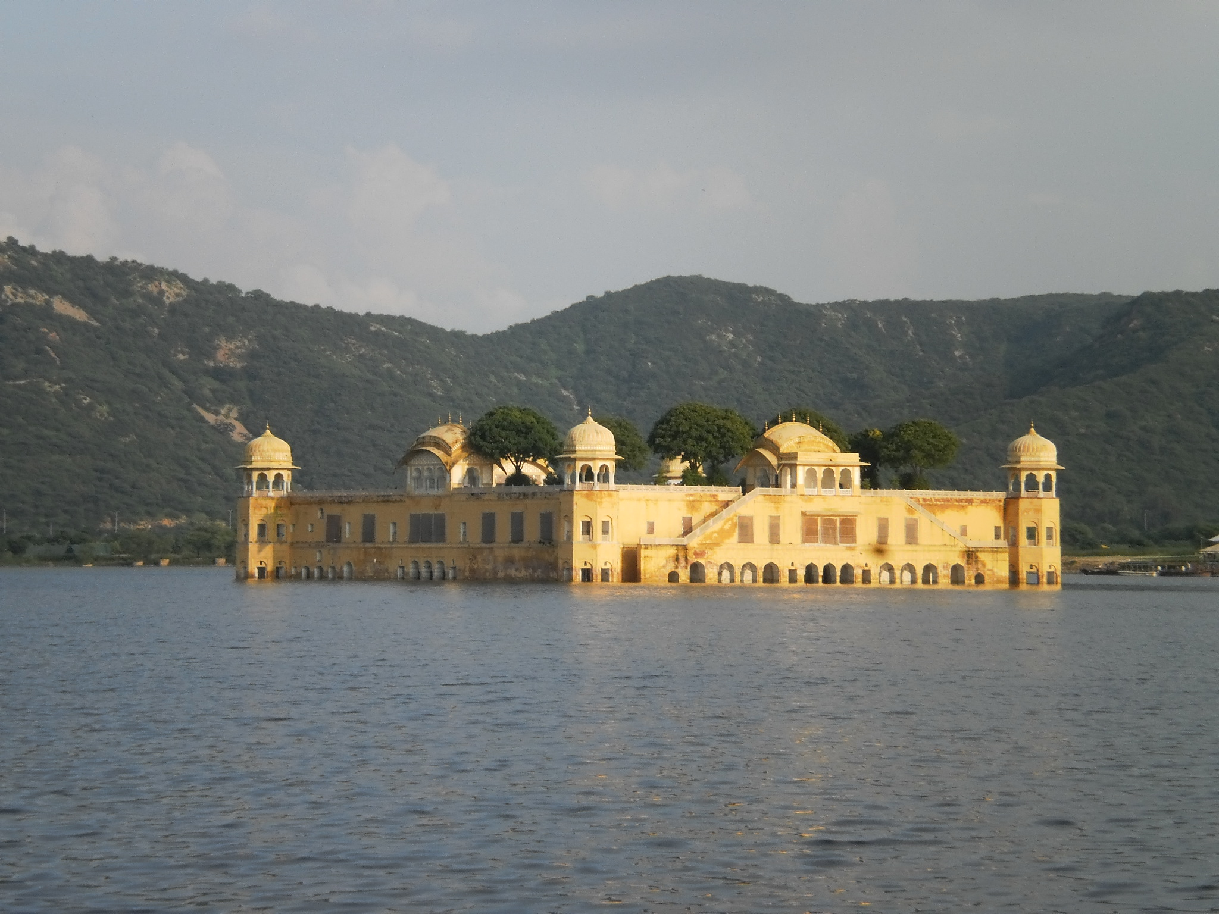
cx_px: 610
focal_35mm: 99
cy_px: 457
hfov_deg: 19.8
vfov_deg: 14.9
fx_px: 3486
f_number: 8
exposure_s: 1/200
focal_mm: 17.3
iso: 100
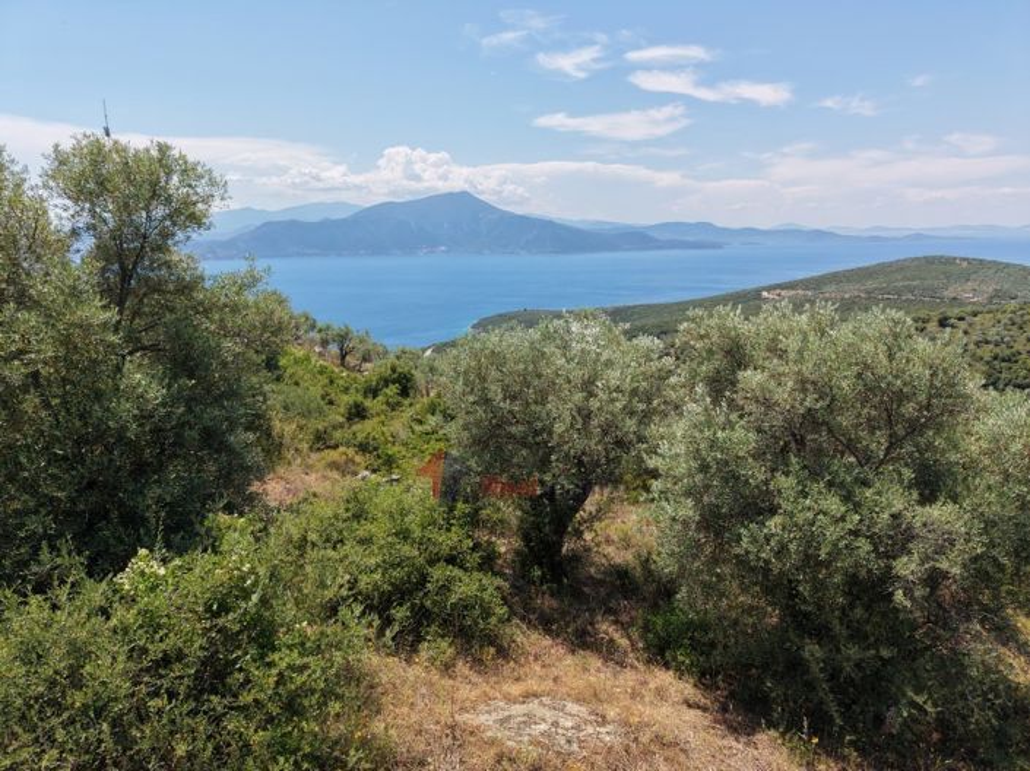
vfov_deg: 56.8
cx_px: 515
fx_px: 714
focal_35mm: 24
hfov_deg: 71.6
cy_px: 386
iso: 320
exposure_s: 1/6000
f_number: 1.8
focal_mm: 8.67
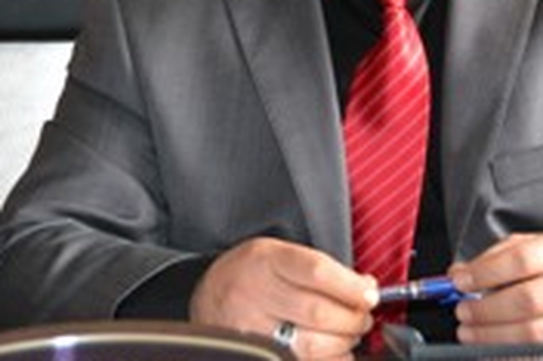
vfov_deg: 12.6
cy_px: -31
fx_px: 1612
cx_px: 413
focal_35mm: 107
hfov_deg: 19.0
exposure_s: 1/60
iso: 1250
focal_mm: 28
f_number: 4
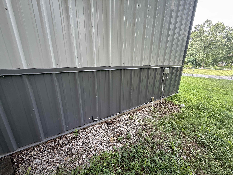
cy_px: 88
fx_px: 94
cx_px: 116
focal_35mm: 14
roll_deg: -0.5
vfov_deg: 85.7
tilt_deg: -15.3
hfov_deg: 102.1
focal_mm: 2.22
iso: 64
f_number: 2.2
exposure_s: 1/99
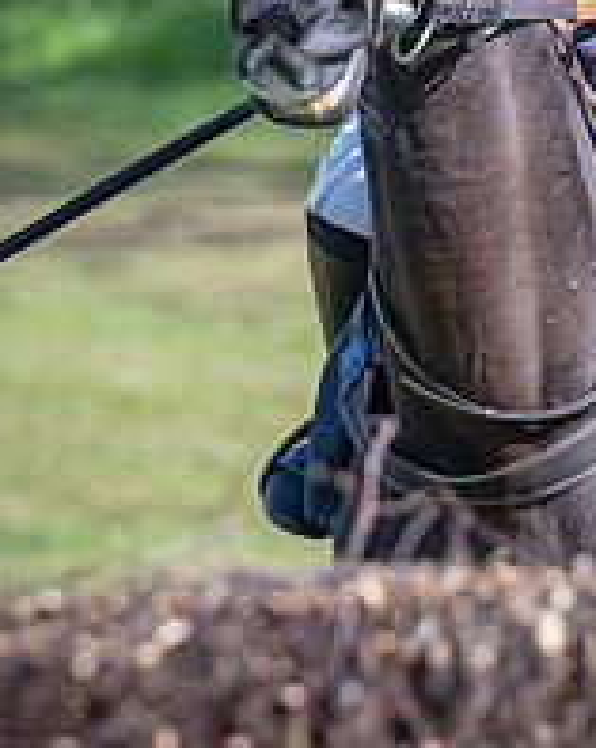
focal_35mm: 495
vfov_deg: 3.9
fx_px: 10940
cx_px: 516
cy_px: 87
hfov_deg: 3.1
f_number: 4
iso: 400
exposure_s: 1/800
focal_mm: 140
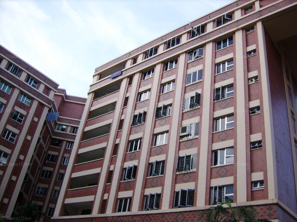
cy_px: 111
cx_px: 148
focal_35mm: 35
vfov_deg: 40.7
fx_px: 300
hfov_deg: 52.6
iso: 50
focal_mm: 5.95
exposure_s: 1/162
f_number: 2.8
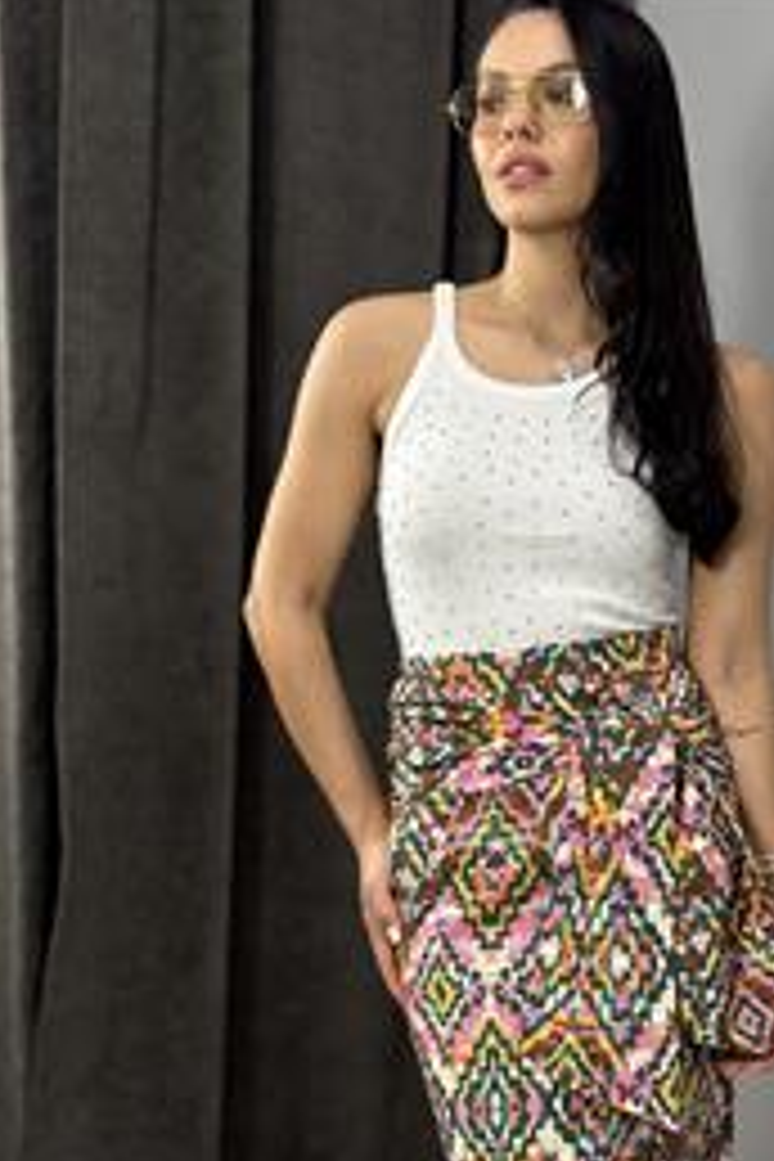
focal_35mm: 80
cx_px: 612
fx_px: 2580
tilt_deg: -7.6
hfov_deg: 16.9
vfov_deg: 25.0
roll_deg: -1.4
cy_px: 911
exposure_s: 1/100
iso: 160
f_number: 1.78
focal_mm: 6.86
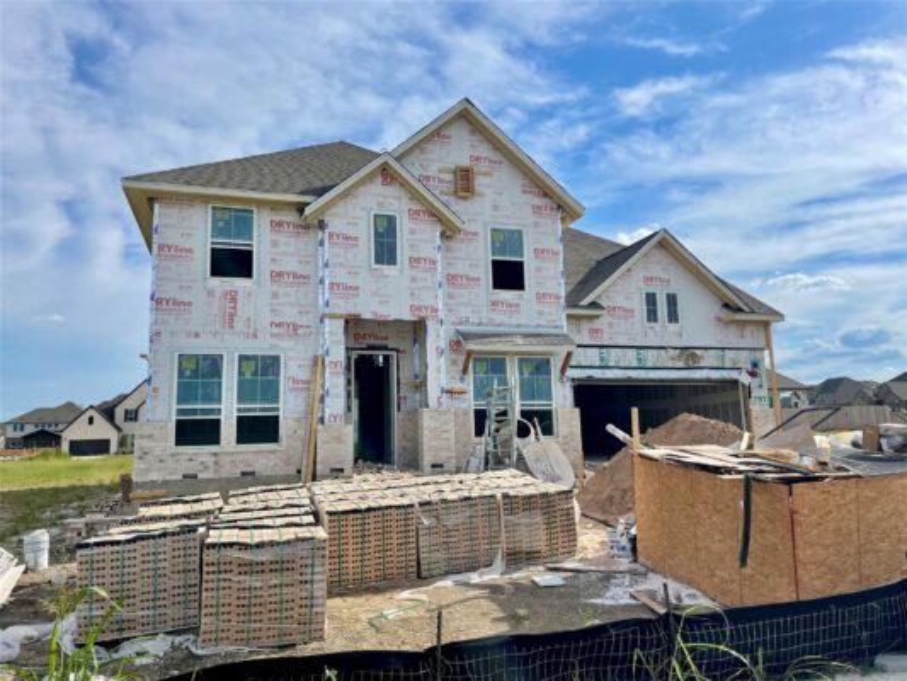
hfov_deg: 67.3
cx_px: 454
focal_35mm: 26
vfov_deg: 53.1
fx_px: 681
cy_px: 340
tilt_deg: +9.2
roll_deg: +2.0
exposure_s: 1/6135
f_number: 1.6
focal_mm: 4.2
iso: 32
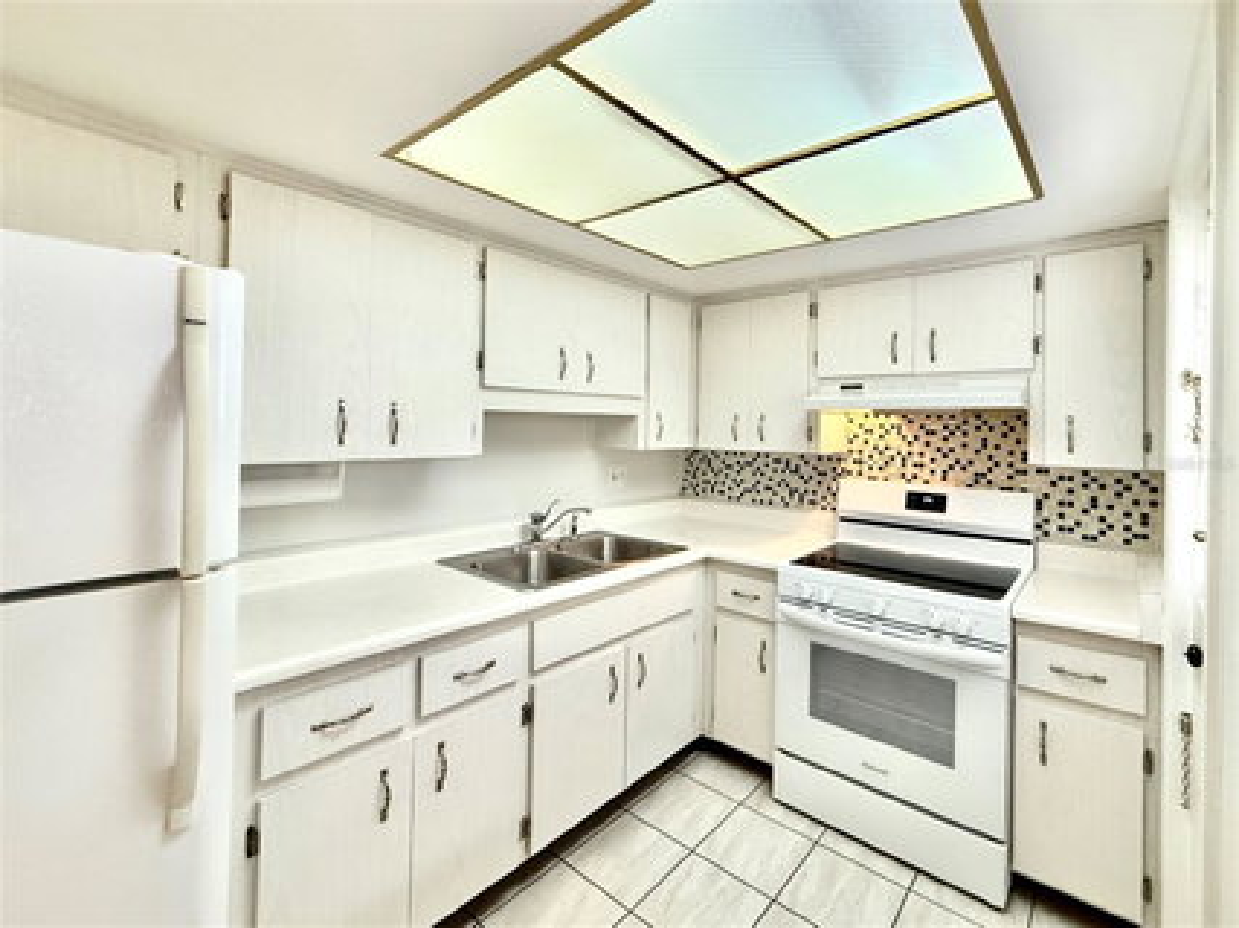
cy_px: 464
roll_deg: -1.1
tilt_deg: +0.1
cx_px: 620
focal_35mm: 14
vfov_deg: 85.6
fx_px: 501
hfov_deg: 102.1
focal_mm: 2.22
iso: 250
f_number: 2.2
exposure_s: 1/60
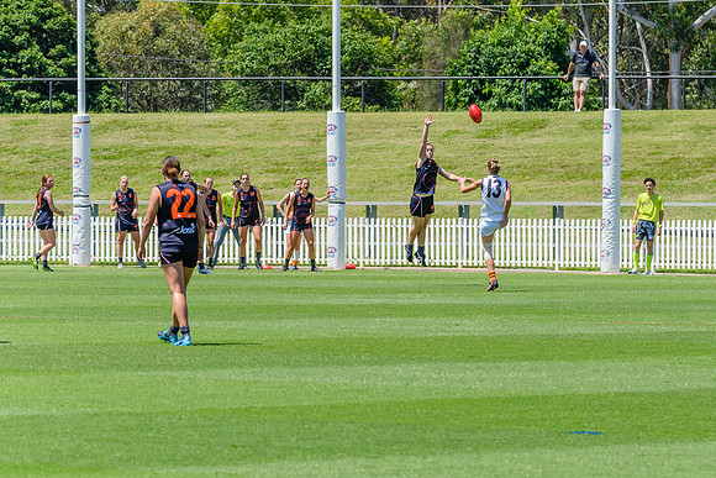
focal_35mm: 301
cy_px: 169
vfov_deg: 4.6
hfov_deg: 6.8
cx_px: 479
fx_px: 5983
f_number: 9
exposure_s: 1/1600
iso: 800
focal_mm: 190
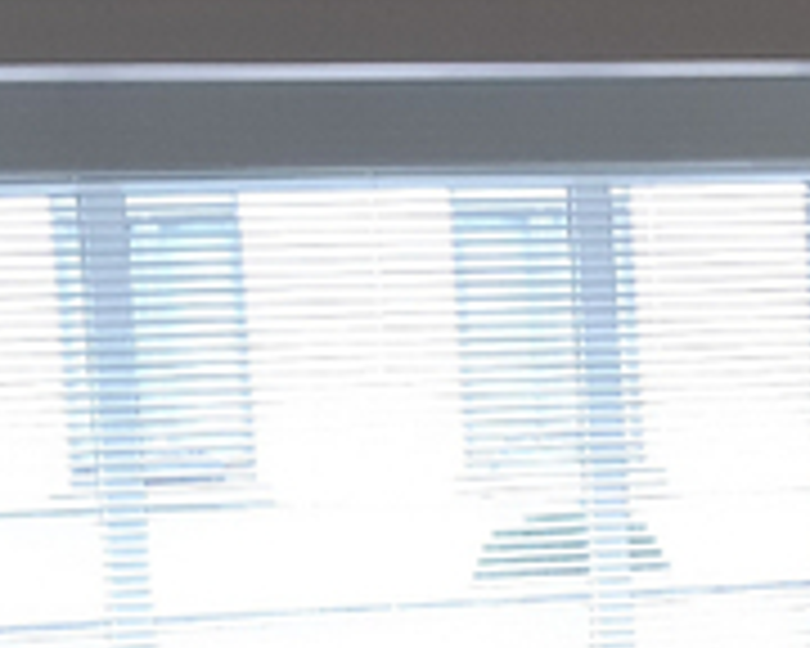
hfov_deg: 11.0
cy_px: 878
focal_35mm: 169
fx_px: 4051
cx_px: 1202
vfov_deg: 9.0
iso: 80
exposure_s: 1/50
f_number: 1.7
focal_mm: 3.92
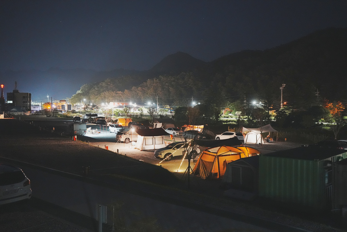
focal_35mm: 35
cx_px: 174
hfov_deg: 54.4
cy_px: 116
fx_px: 337
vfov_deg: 37.9
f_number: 2
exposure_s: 1/20
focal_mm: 35
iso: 12800
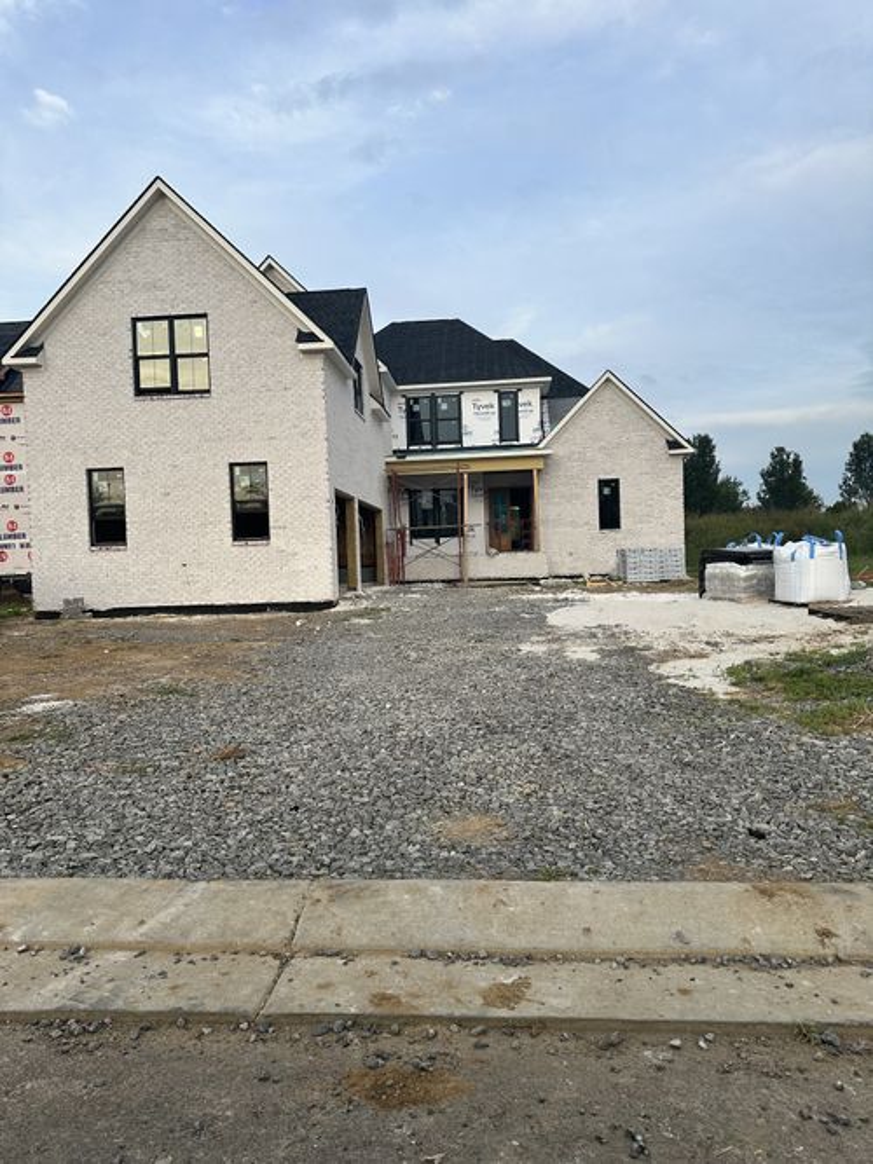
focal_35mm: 24
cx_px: 436
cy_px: 582
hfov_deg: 56.8
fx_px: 807
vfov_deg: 71.6
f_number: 1.78
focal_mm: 6.86
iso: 80
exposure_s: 1/704
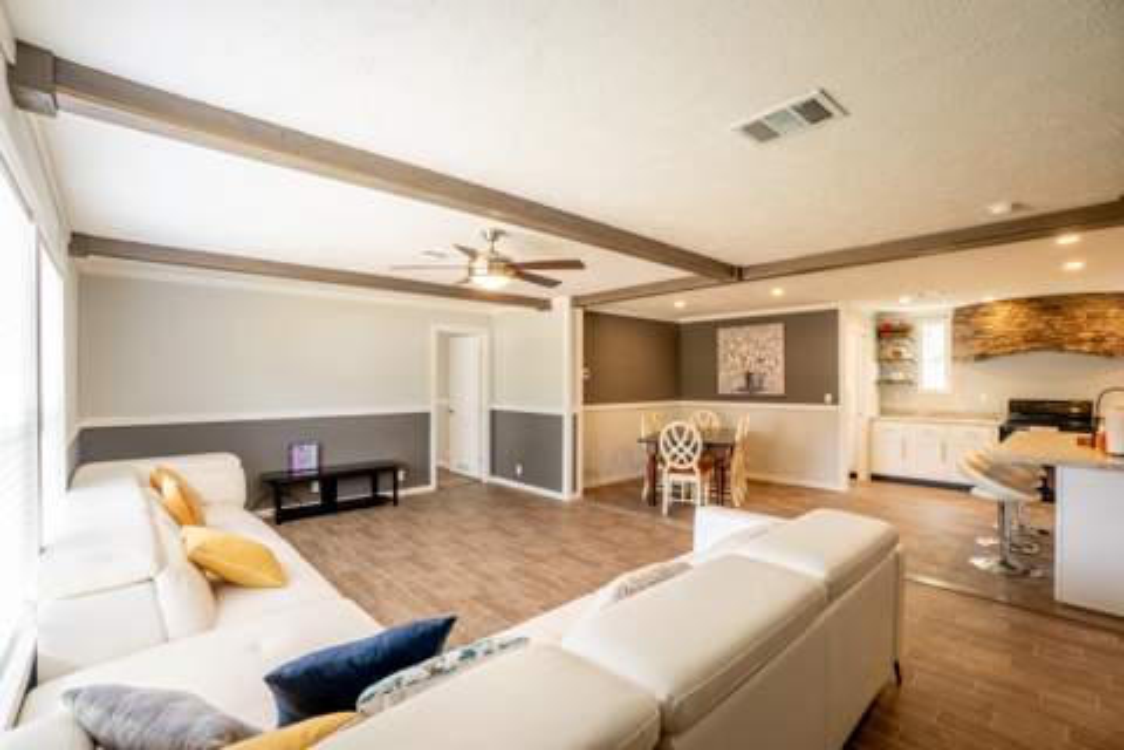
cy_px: 375
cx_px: 562
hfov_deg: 100.2
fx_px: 470
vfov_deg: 77.2
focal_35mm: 15
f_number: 8
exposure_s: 1/4
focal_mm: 10
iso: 100
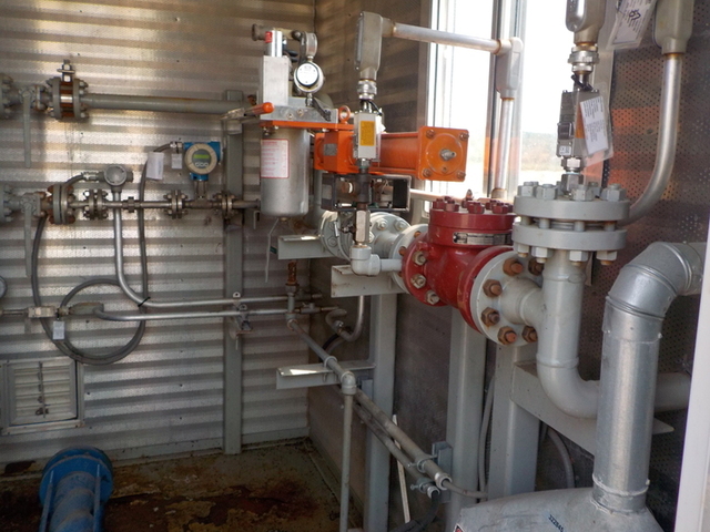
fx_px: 615
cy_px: 266
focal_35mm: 30
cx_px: 355
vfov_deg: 46.8
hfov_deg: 60.0
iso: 180
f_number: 3.3
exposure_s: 1/250
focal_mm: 4.1
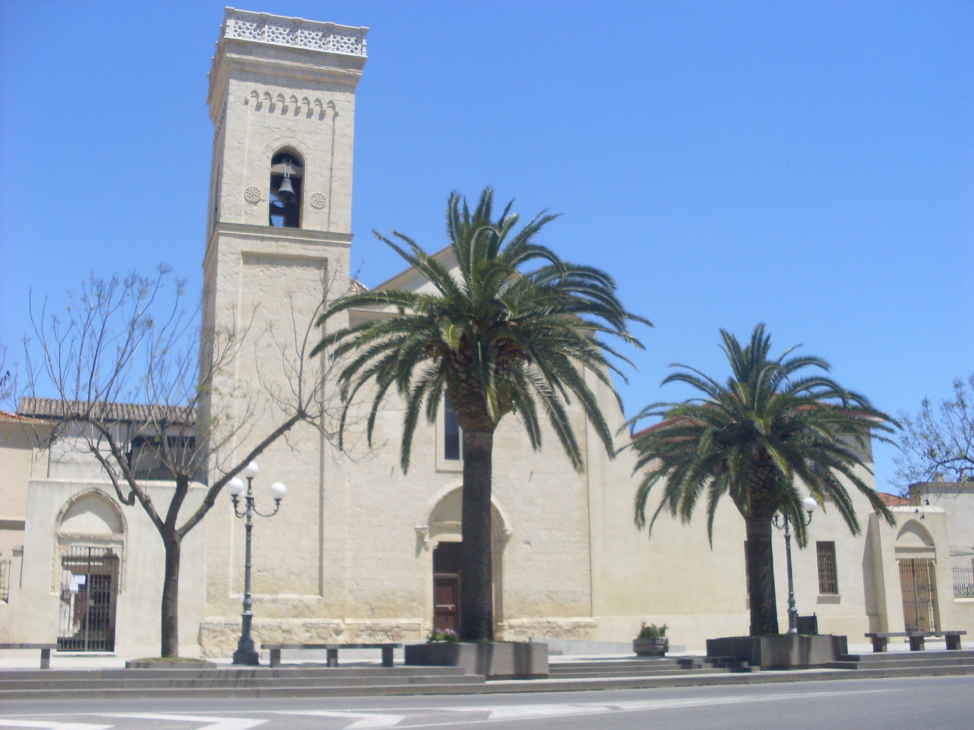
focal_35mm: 38
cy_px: 365
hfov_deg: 49.0
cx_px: 487
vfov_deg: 37.7
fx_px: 1069
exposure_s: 1/1500
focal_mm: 6.3
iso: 100
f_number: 2.8
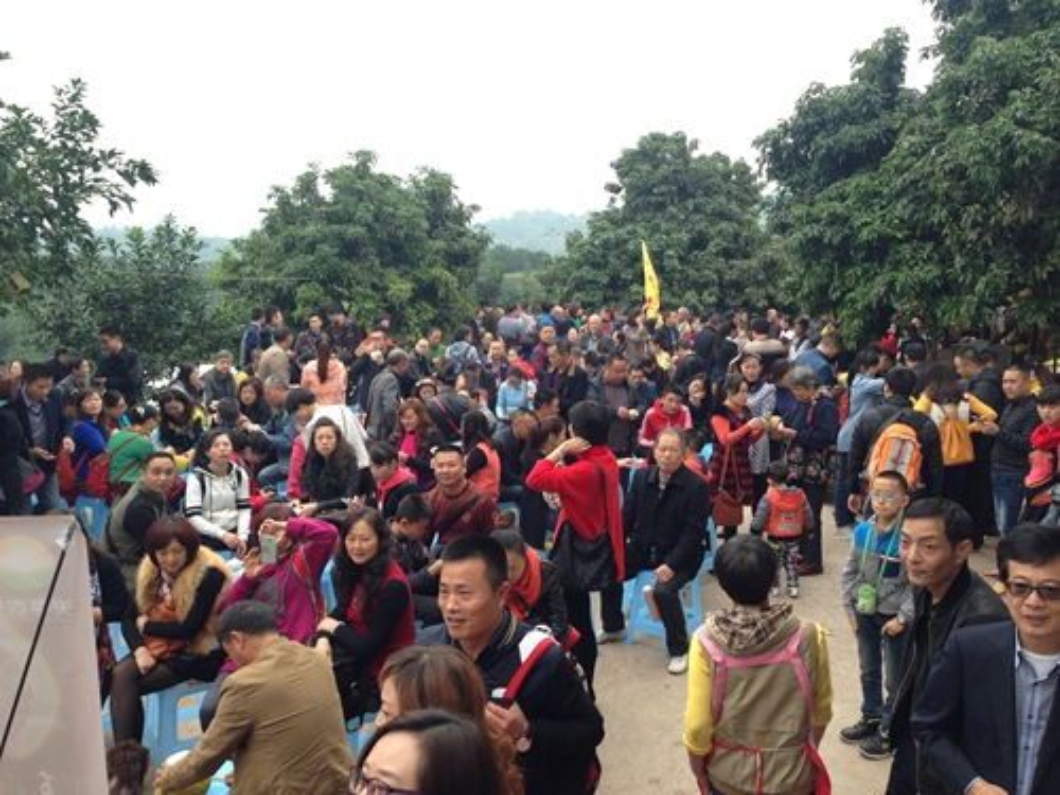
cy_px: 398
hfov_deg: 55.4
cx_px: 530
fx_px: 1011
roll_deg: -0.6
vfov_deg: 42.9
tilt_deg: -9.3
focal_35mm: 33
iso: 50
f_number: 2.4
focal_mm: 4.12
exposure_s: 1/226
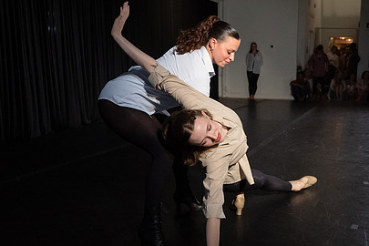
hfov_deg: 46.2
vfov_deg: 31.9
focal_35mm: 42
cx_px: 217
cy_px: 132
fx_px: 430
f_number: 4.5
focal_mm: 28
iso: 6400
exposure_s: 1/400
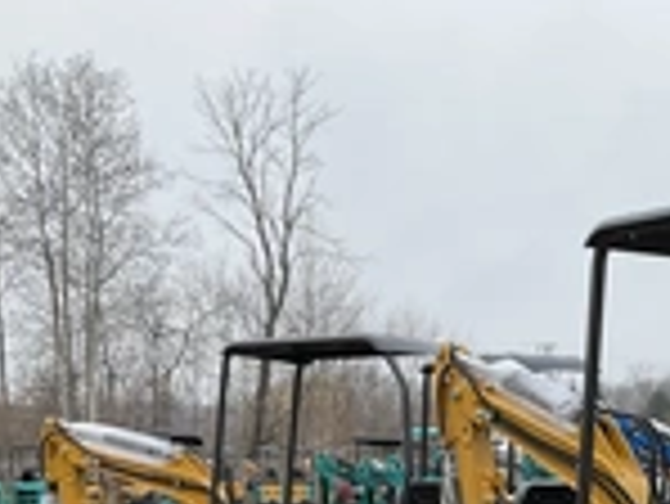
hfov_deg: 23.4
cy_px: 616
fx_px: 1511
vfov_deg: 17.9
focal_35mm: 78
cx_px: 746
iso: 25
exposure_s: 1/545
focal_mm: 3
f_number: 1.8
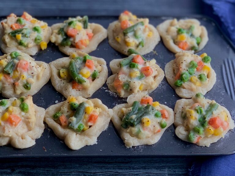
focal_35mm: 52
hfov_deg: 36.8
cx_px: 118
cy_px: 88
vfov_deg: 28.0
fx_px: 353
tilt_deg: -47.8
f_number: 2.4
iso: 125
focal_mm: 6
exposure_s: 1/60
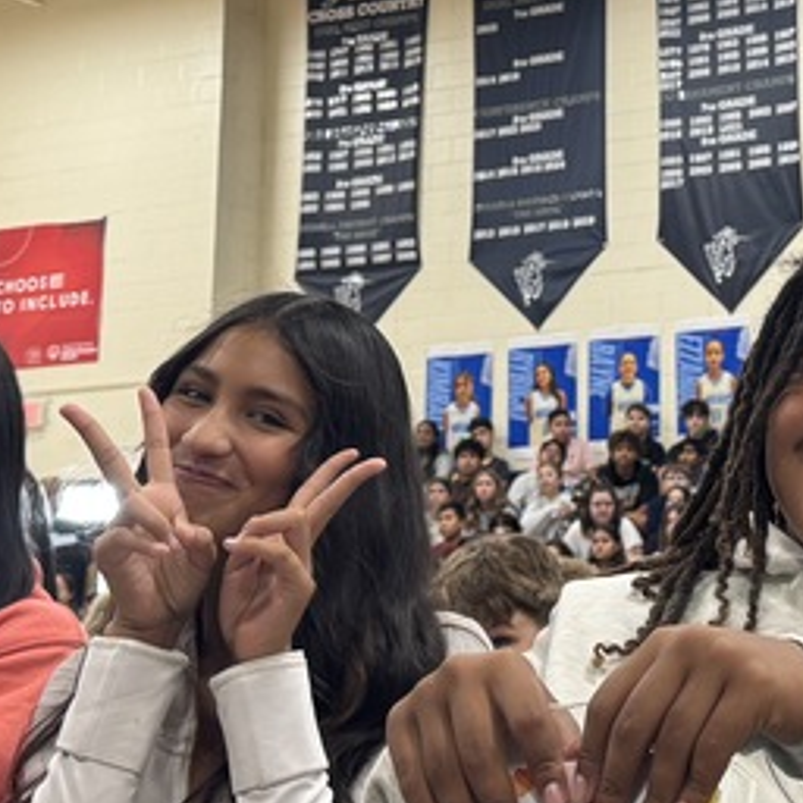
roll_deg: +0.7
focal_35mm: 85
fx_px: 2231
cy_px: 166
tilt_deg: +13.3
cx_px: 681
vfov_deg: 20.2
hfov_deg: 20.1
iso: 160
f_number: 1.78
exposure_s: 1/60
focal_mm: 6.76
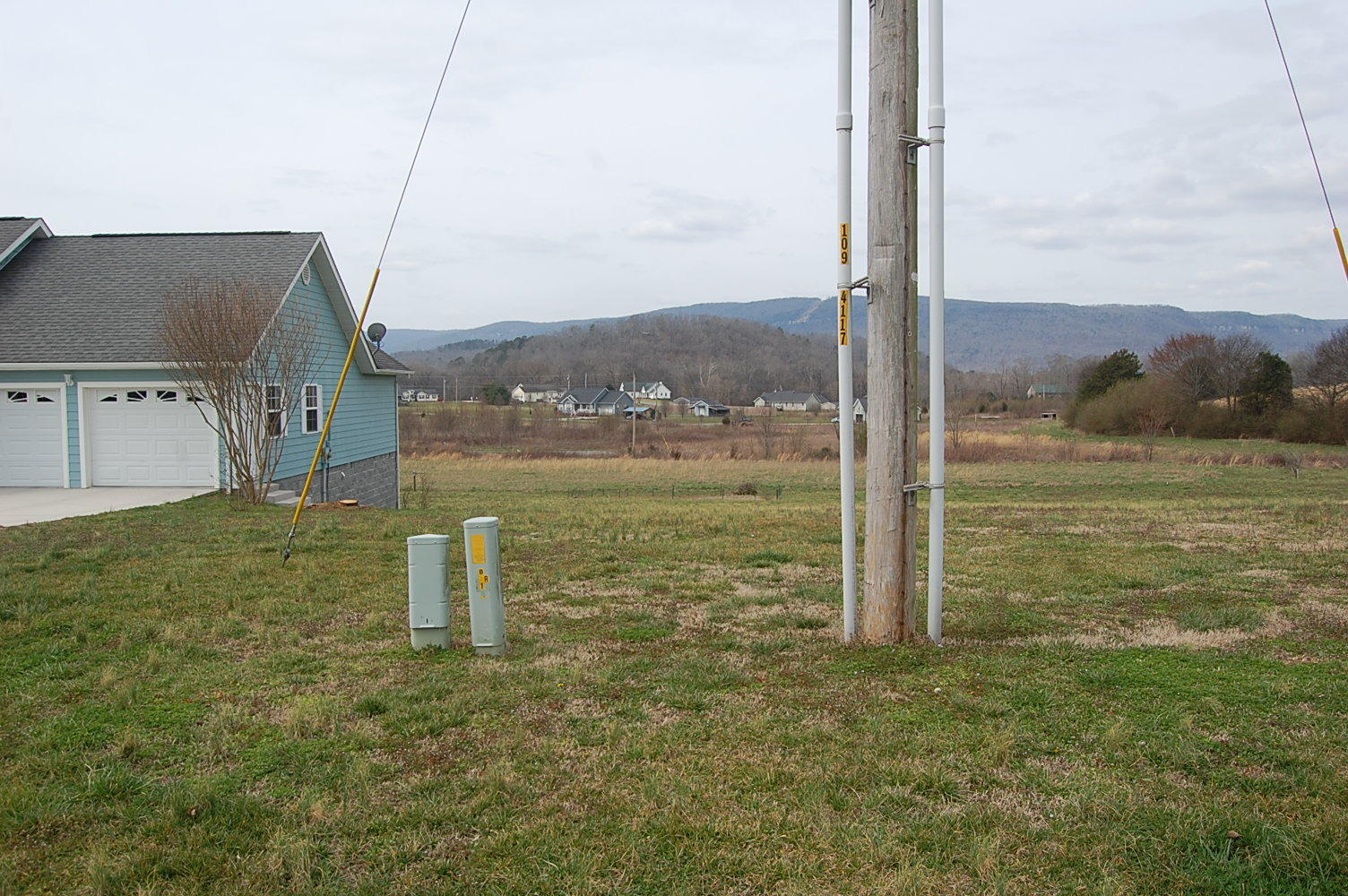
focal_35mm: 27
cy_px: 448
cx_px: 674
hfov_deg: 67.4
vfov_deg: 47.8
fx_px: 1010
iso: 200
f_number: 9
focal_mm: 18
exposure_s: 1/320
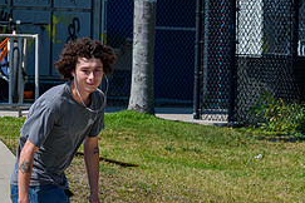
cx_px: 147
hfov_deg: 4.8
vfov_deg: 3.2
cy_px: 176
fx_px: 3634
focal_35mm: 429
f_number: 8
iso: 200
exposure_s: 1/1000
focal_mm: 120
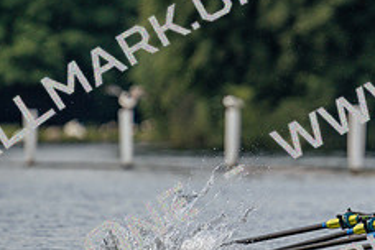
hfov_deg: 1.4
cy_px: 164
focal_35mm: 1525
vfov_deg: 0.9
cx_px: 474
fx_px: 15884
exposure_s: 1/1600
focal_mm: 600
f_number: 6.3
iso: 400
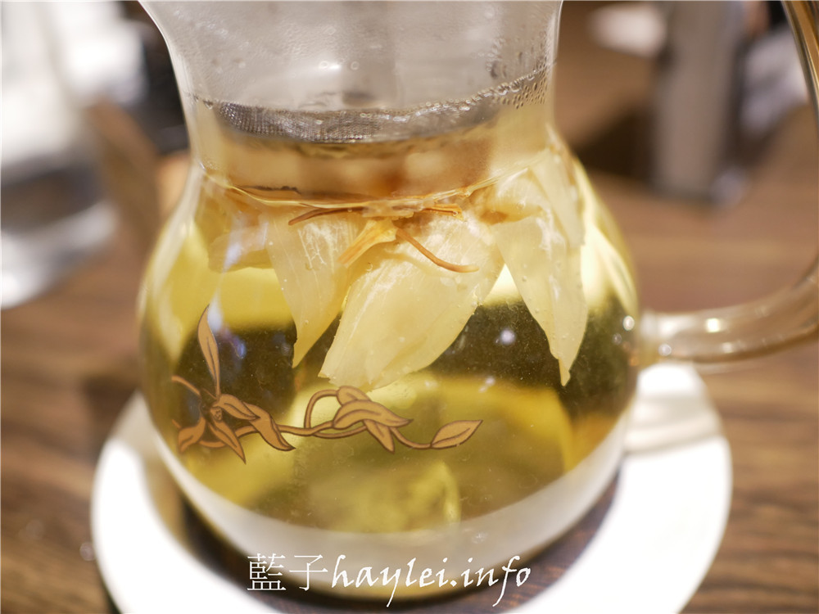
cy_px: 307
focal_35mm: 30
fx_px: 710
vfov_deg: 46.8
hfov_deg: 60.0
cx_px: 410
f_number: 1.7
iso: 500
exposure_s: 1/60
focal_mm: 15
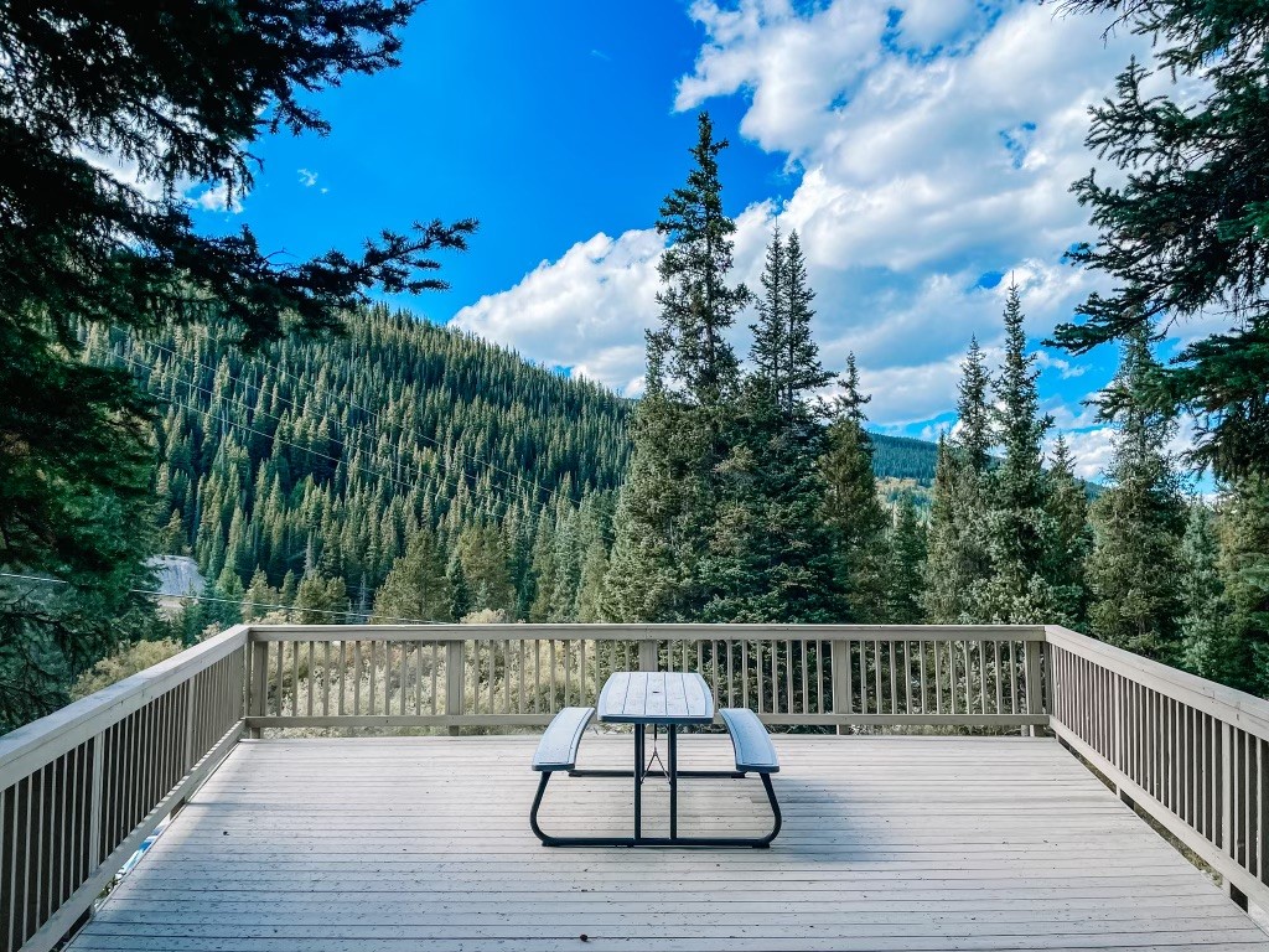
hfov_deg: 67.3
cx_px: 634
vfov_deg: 53.1
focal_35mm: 26
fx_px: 953
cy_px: 476
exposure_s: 1/1900
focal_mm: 4.2
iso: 32
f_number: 1.6
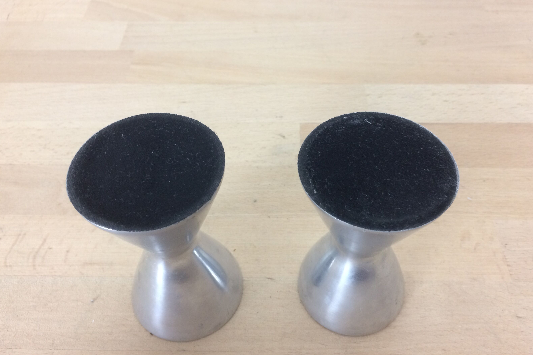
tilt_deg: -50.6
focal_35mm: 31
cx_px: 272
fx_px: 459
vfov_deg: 42.3
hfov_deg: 60.3
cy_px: 181
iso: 80
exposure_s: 1/33
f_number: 2.2
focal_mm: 4.15
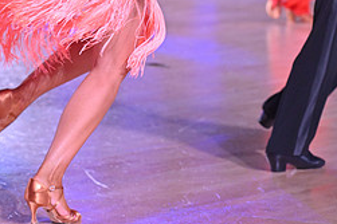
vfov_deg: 5.4
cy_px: -75
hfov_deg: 8.1
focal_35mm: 254
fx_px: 2376
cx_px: 234
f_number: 5
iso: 3200
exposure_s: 1/400
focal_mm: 110
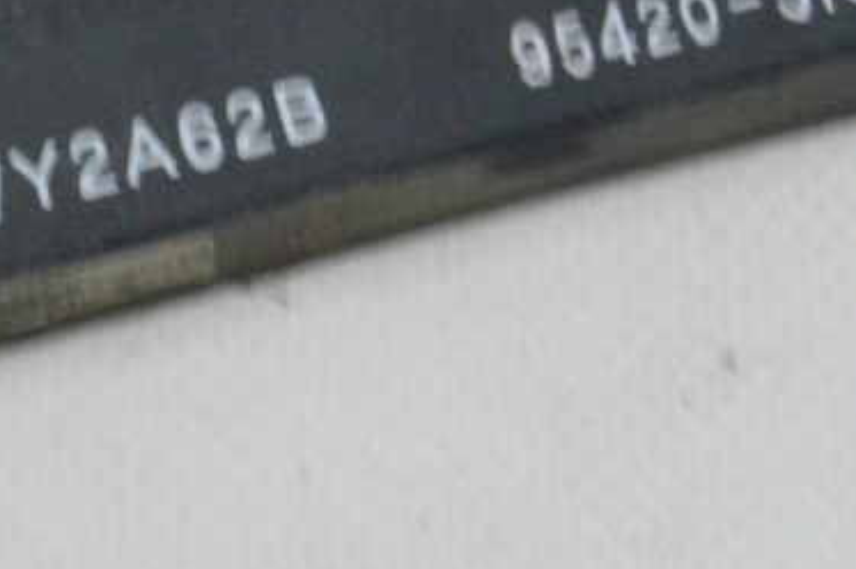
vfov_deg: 6.0
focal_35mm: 226
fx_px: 5378
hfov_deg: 9.1
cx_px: 452
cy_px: 20
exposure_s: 1/20
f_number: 20
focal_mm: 55
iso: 6400
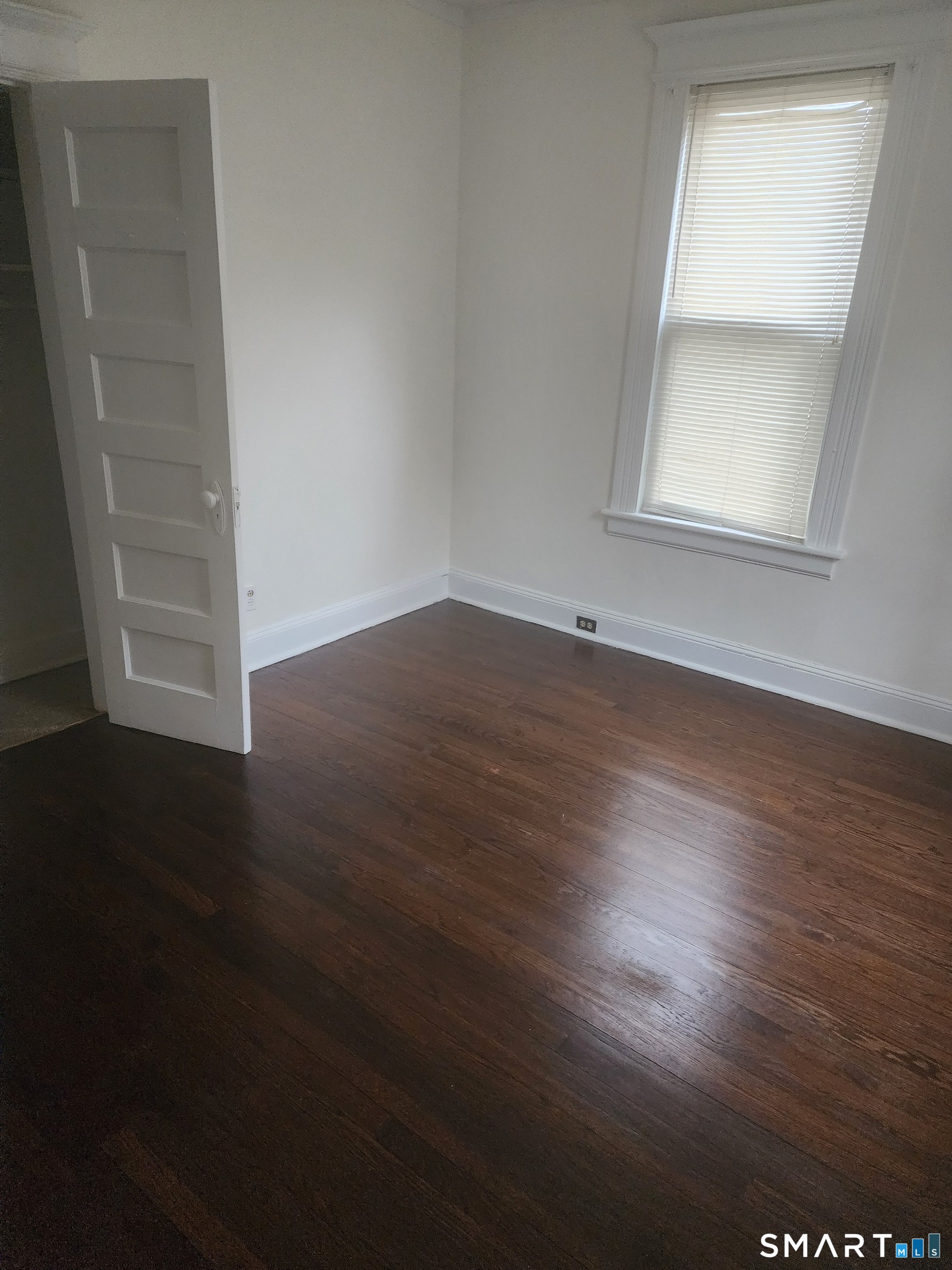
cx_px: 476
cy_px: 635
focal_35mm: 23
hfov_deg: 58.9
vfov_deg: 73.9
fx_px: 843
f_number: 1.8
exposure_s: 1/60
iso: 800
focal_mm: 6.4
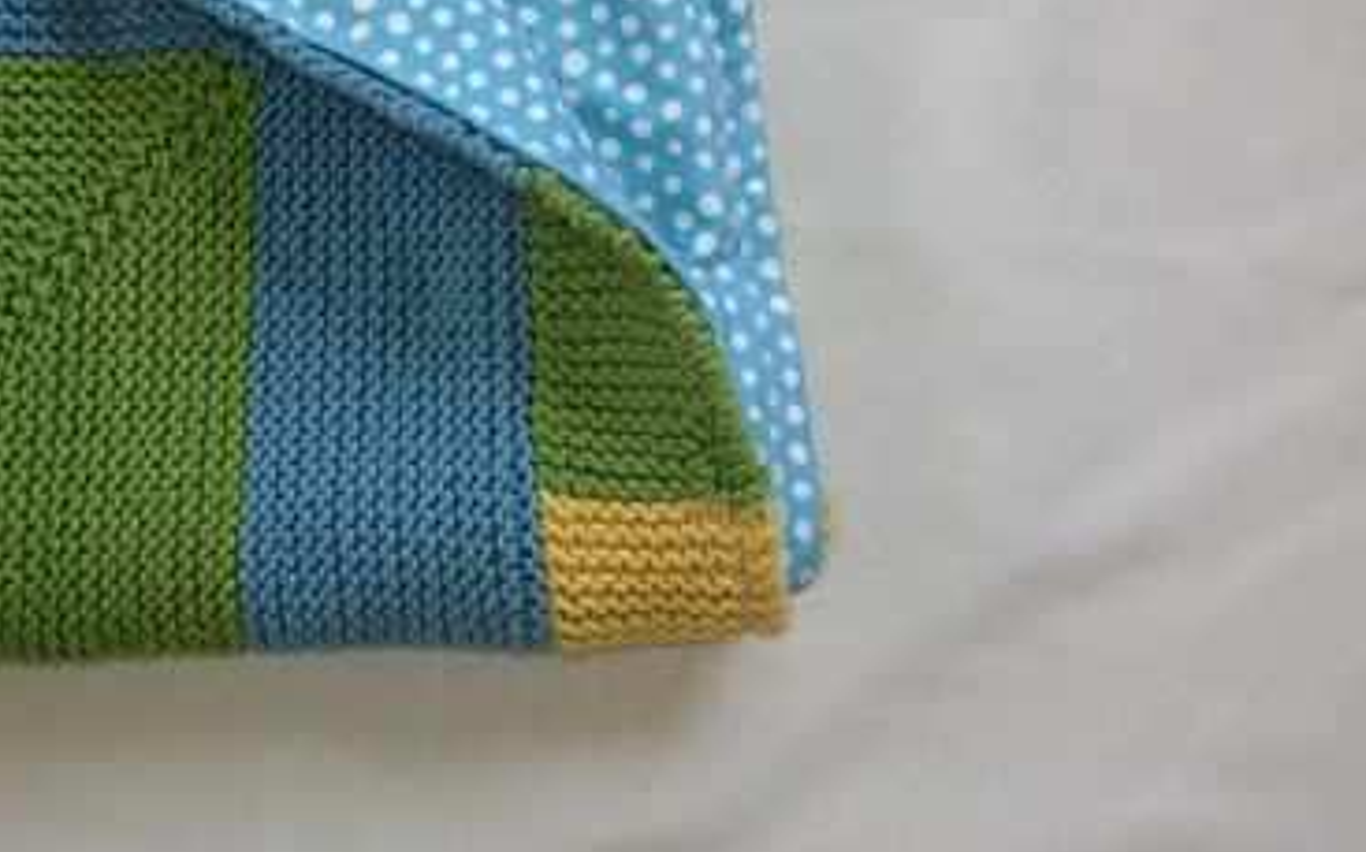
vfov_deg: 21.0
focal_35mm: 61
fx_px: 2270
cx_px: 324
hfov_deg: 32.8
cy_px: 167
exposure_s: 1/32
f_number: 2.4
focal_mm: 4.13
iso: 50
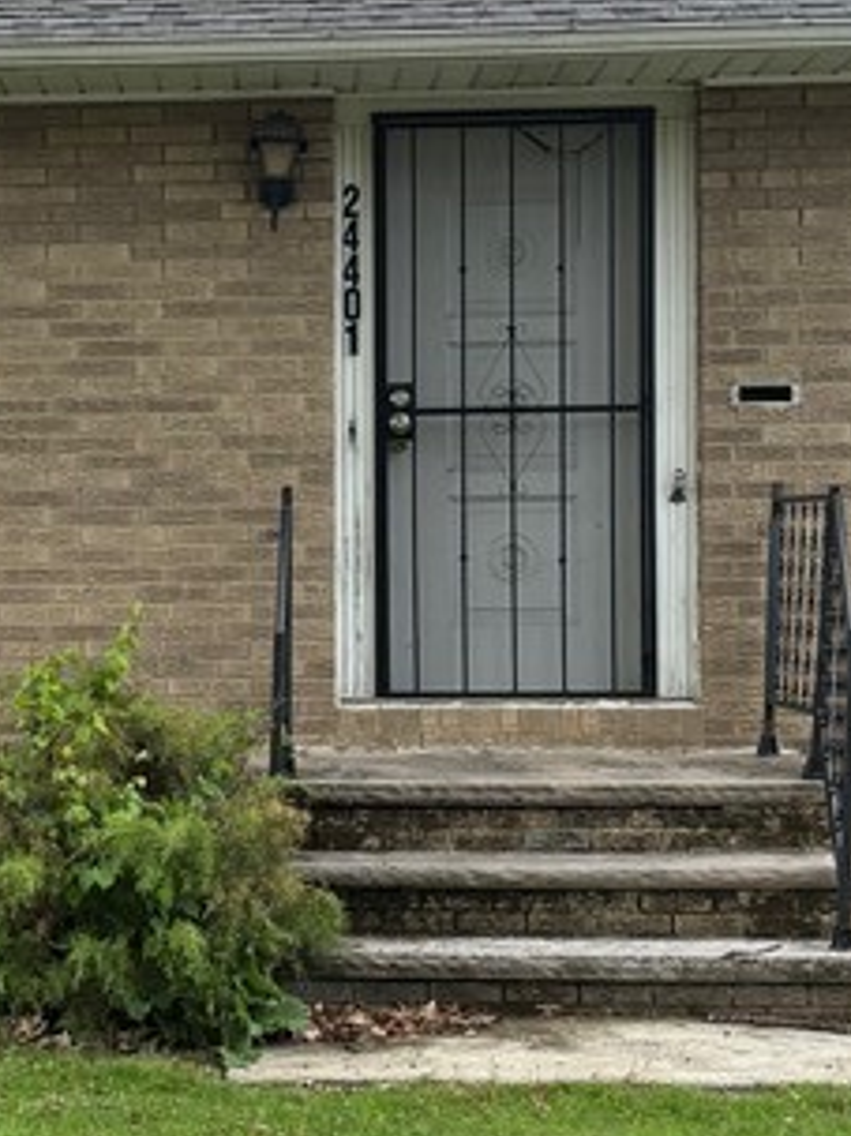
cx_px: 67
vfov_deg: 22.3
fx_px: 2887
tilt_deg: +0.0
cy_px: 589
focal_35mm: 88
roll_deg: +0.3
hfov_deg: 16.5
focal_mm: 5.96
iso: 50
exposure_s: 1/831
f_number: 1.6
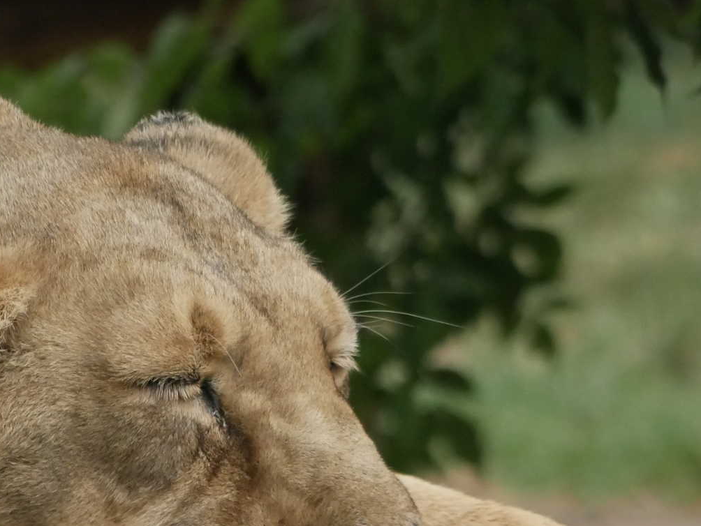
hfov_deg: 2.5
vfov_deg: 1.9
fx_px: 16148
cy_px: 305
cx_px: 210
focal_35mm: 797
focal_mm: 200
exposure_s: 1/800
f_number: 8
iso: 2500
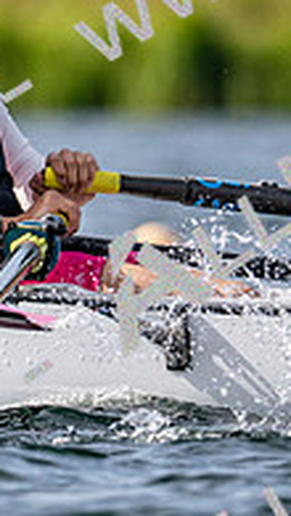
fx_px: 25528
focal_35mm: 1865
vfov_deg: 1.2
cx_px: -119
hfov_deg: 0.7
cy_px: 106
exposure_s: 1/2500
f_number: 4.5
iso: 200
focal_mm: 400
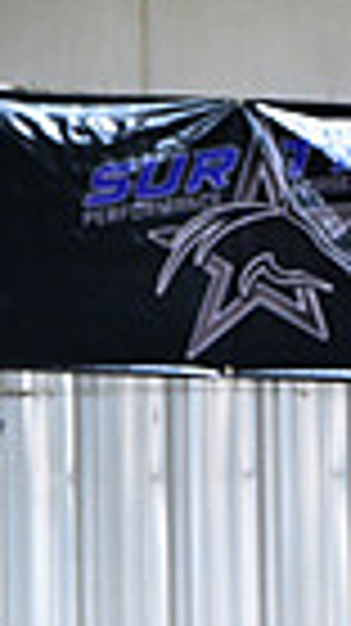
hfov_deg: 1.4
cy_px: 768
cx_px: 1004
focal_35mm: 877
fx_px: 14537
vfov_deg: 2.5
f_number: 4.5
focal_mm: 200
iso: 2500
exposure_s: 1/200
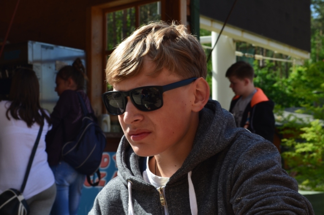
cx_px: 162
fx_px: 741
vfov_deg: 16.5
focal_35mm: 82
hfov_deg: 24.7
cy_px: 108
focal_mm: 55
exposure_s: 1/125
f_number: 11
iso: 200
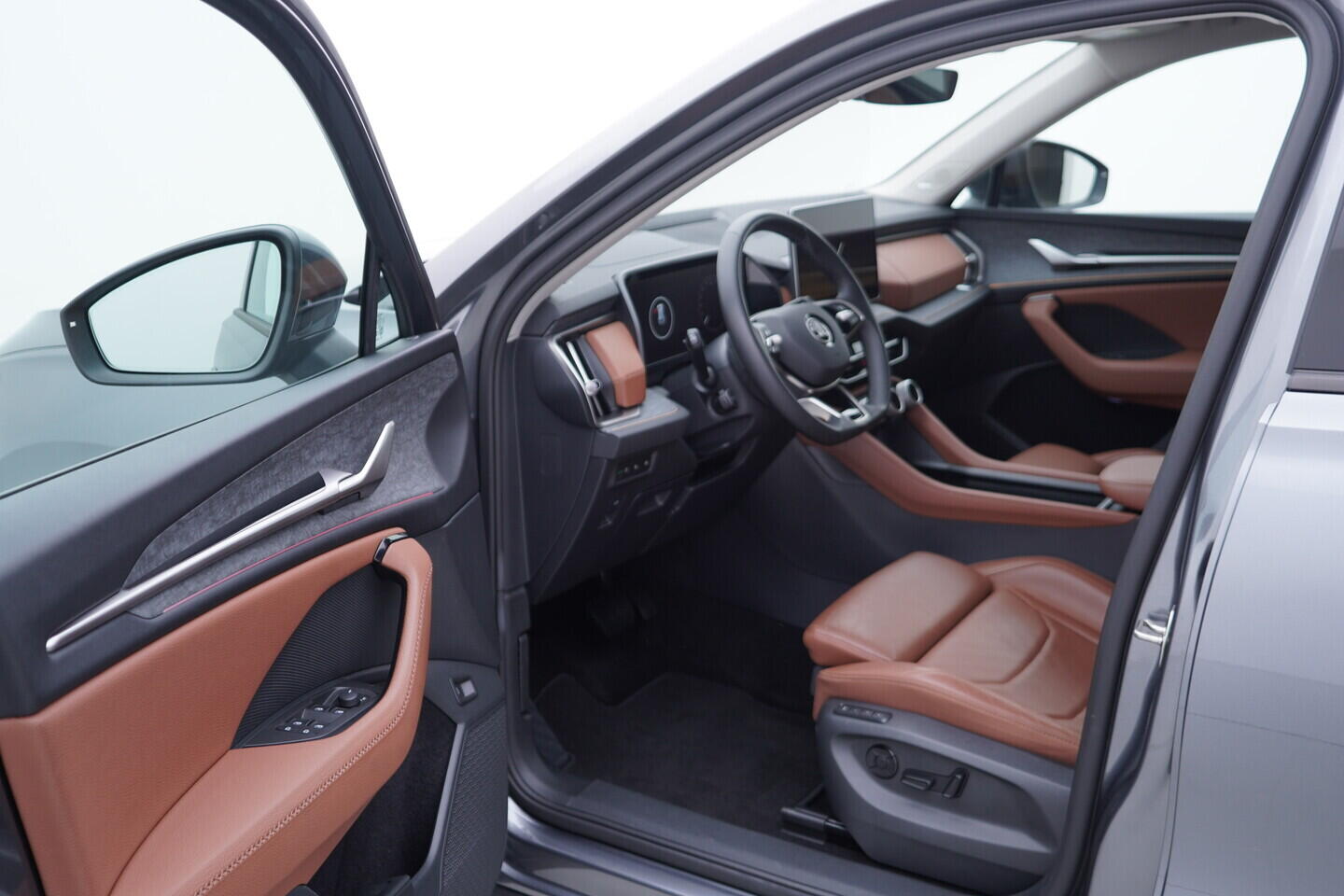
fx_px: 1344
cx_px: 672
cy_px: 448
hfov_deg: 53.1
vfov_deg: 36.9
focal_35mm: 36
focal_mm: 24
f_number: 2.8
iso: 125
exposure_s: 1/40
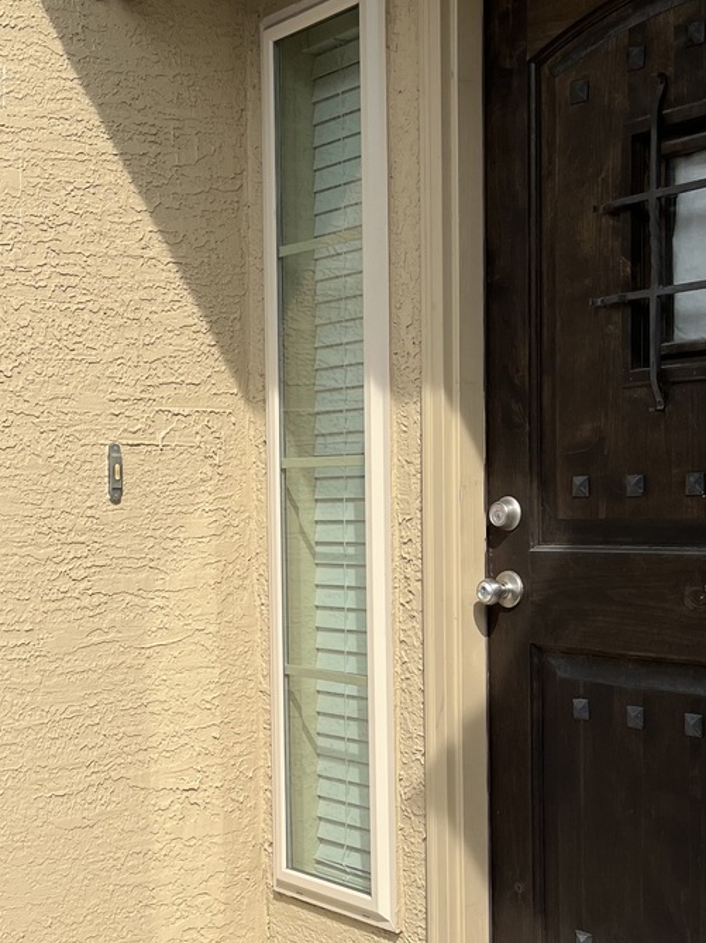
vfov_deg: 34.2
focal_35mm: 56
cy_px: 585
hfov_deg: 25.5
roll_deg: +1.6
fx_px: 1524
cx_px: 117
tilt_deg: -2.2
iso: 50
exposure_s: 1/3215
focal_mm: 5.1
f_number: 1.6
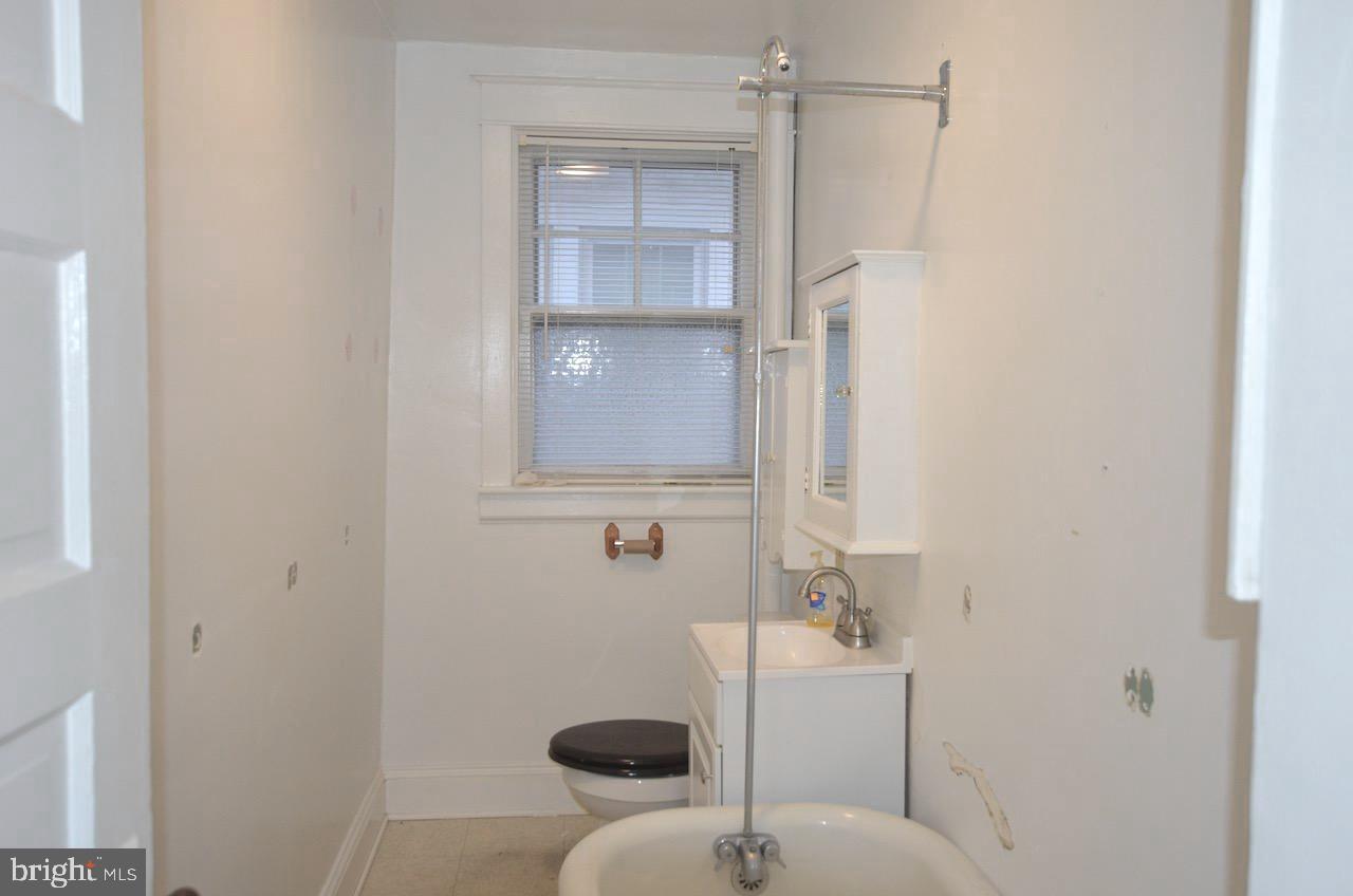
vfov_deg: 43.4
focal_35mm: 30
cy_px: 448
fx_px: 1125
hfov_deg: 62.0
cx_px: 676
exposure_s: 1/60
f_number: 3.5
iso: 1000
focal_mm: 20
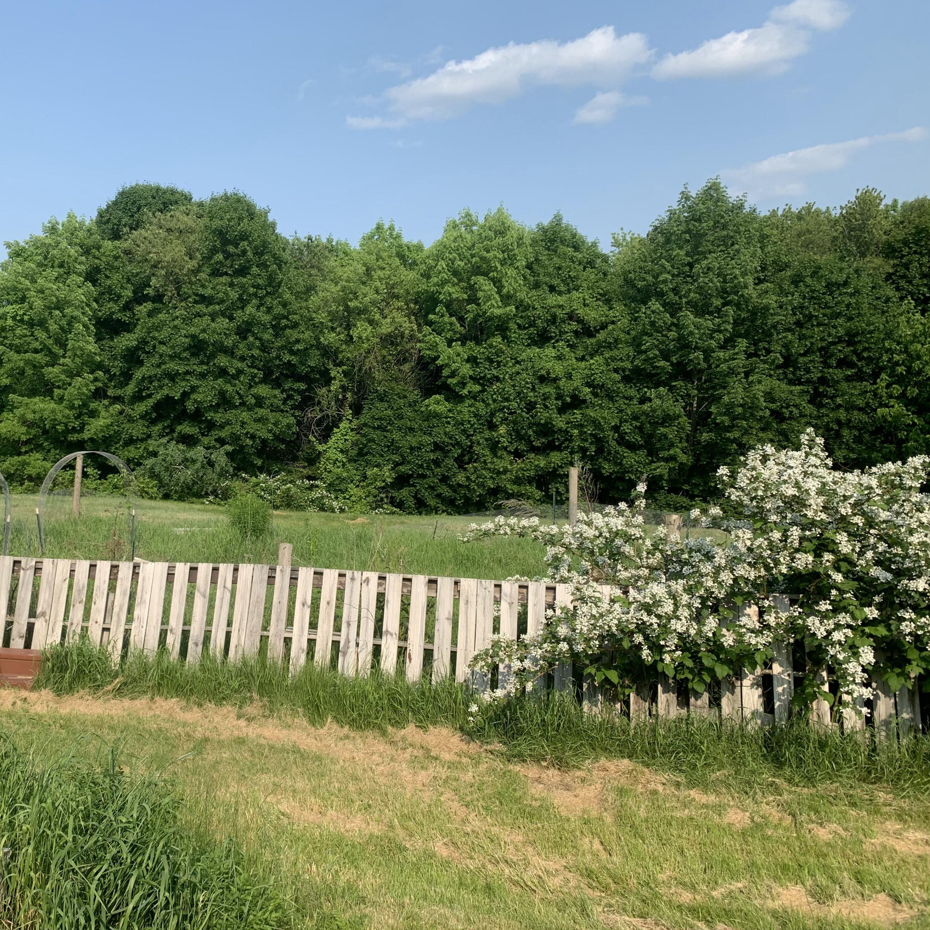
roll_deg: +2.3
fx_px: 942
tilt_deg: -7.8
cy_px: 466
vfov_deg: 52.5
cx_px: 308
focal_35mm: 31
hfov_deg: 51.5
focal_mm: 4.25
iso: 25
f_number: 1.8
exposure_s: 1/1536
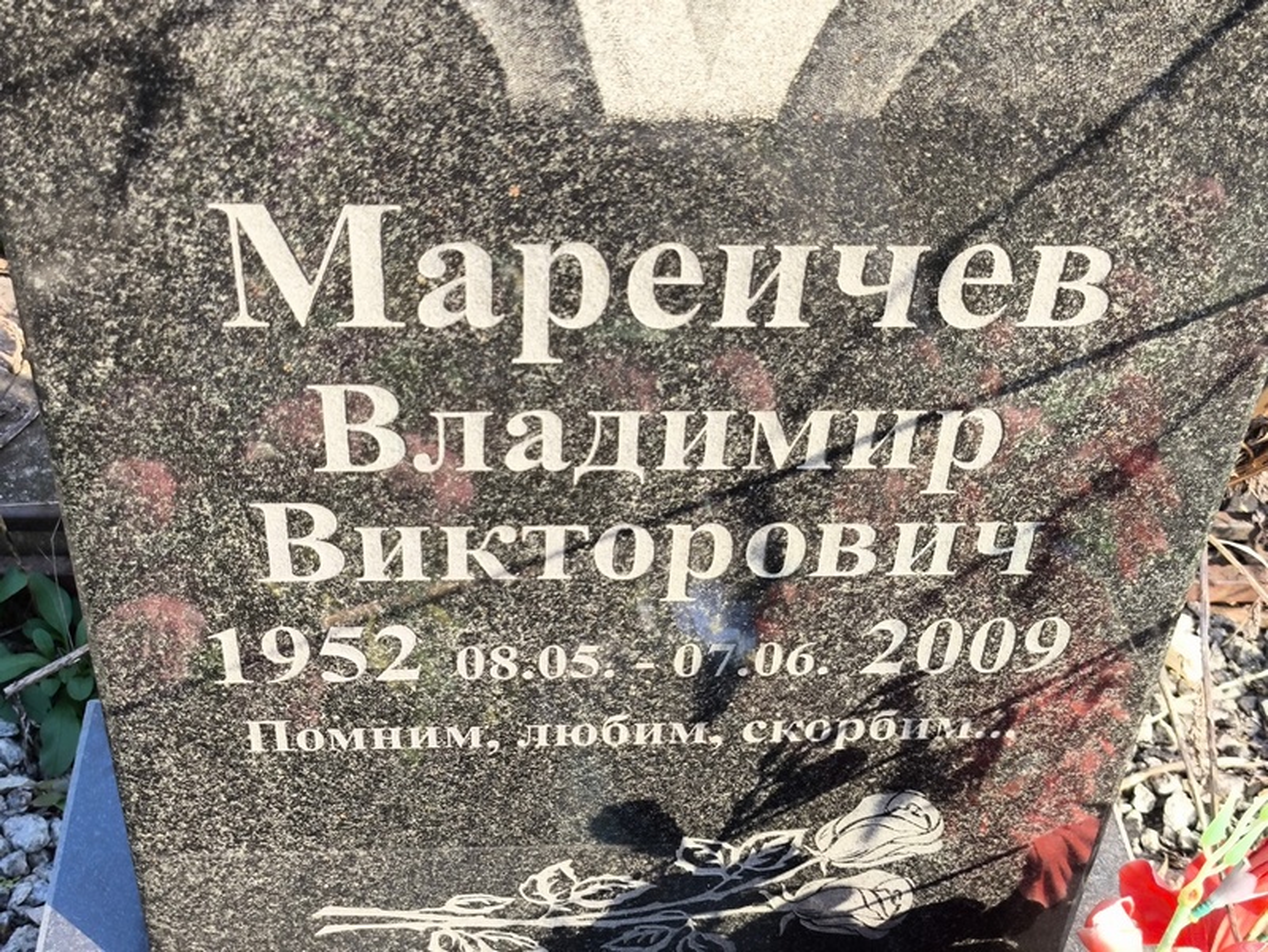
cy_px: 476
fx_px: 1832
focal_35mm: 50
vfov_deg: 29.1
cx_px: 634
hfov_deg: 38.2
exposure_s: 1/209
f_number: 1.7
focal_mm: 4.71
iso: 50
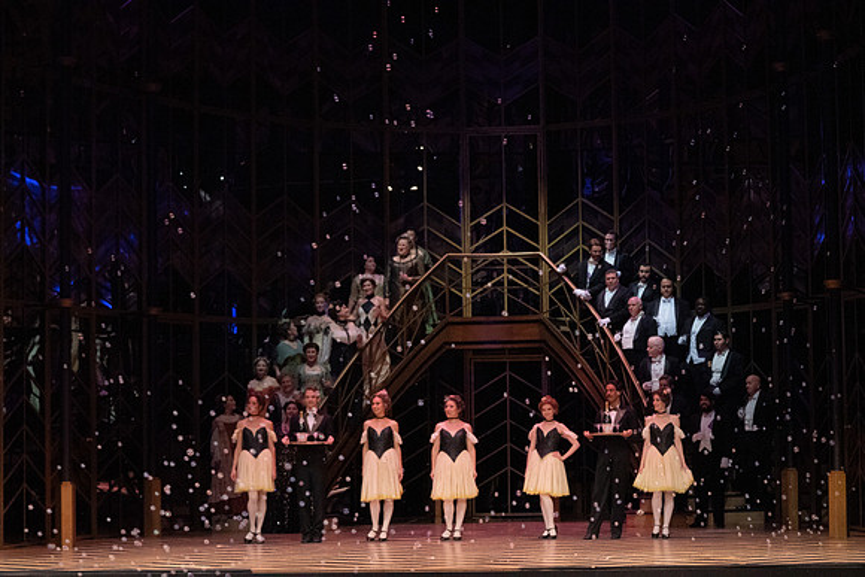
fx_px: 2163
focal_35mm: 90
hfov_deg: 22.6
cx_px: 432
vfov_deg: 15.2
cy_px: 288
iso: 12800
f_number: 16
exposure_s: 1/400
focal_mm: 90
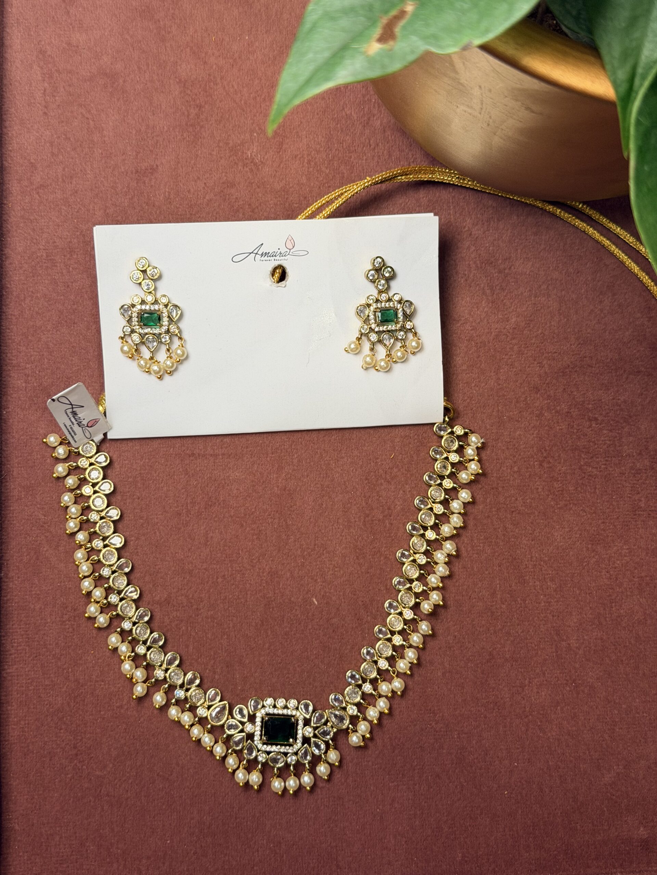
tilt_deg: -80.4
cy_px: 438
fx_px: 1215
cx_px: 328
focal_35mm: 48
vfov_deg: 39.7
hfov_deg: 30.3
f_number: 1.78
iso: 50
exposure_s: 1/120
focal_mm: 6.76
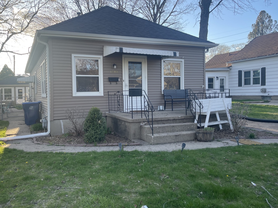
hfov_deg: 61.5
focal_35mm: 29
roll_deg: +0.9
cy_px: 102
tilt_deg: -2.4
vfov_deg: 48.2
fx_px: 233
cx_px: 125
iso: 32
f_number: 1.6
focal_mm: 4.2
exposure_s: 1/401
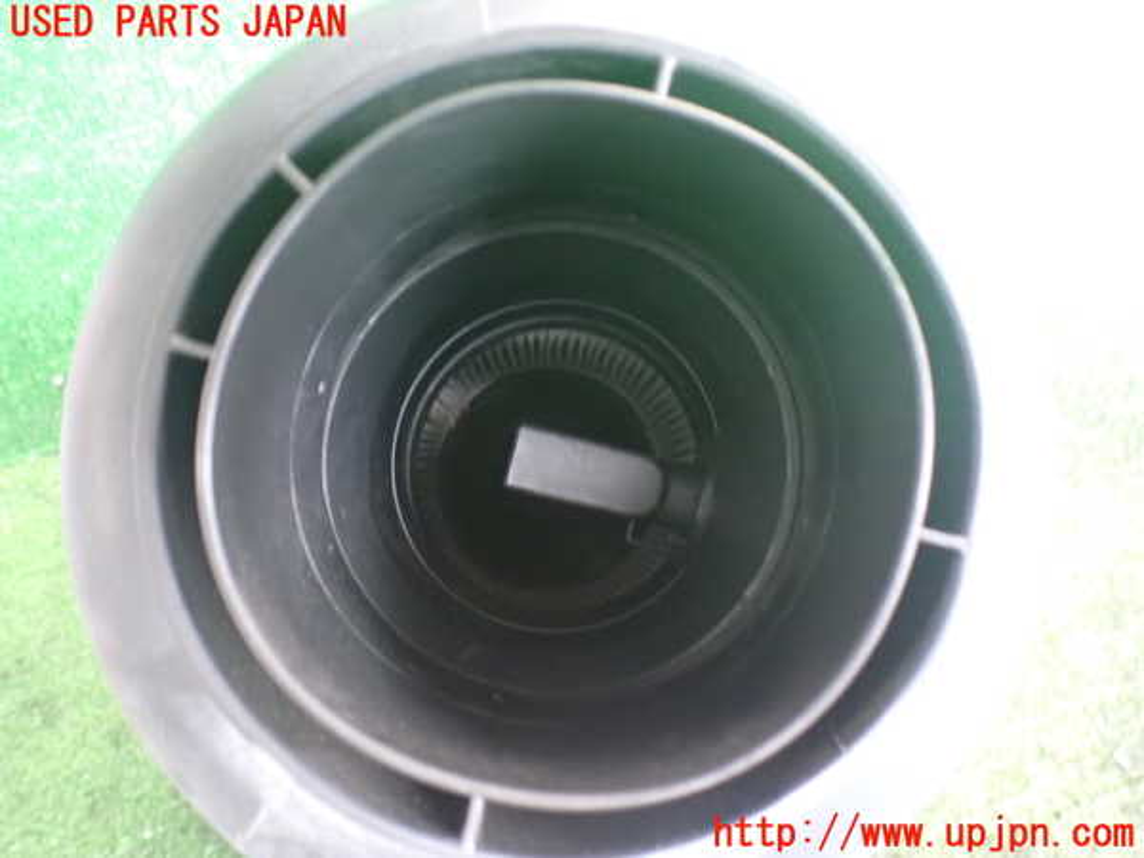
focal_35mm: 30
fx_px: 991
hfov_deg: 60.0
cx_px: 572
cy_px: 429
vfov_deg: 46.8
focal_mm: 5.4
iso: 1600
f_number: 2.3
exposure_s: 1/30
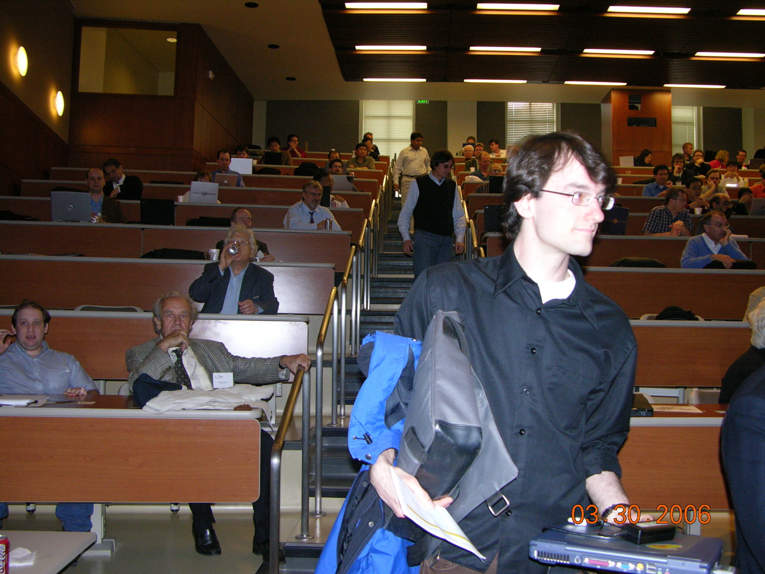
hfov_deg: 52.6
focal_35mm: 35
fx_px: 774
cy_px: 287
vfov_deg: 40.7
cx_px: 382
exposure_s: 1/60.1
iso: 200
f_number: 2.8
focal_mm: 8.9
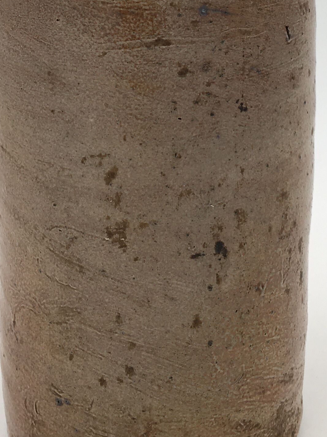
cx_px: 169
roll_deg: +0.5
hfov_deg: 18.0
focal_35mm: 82
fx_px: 1033
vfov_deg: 22.2
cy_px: -71
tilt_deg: -7.8
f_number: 2.2
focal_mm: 4.15
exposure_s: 1/127
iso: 25
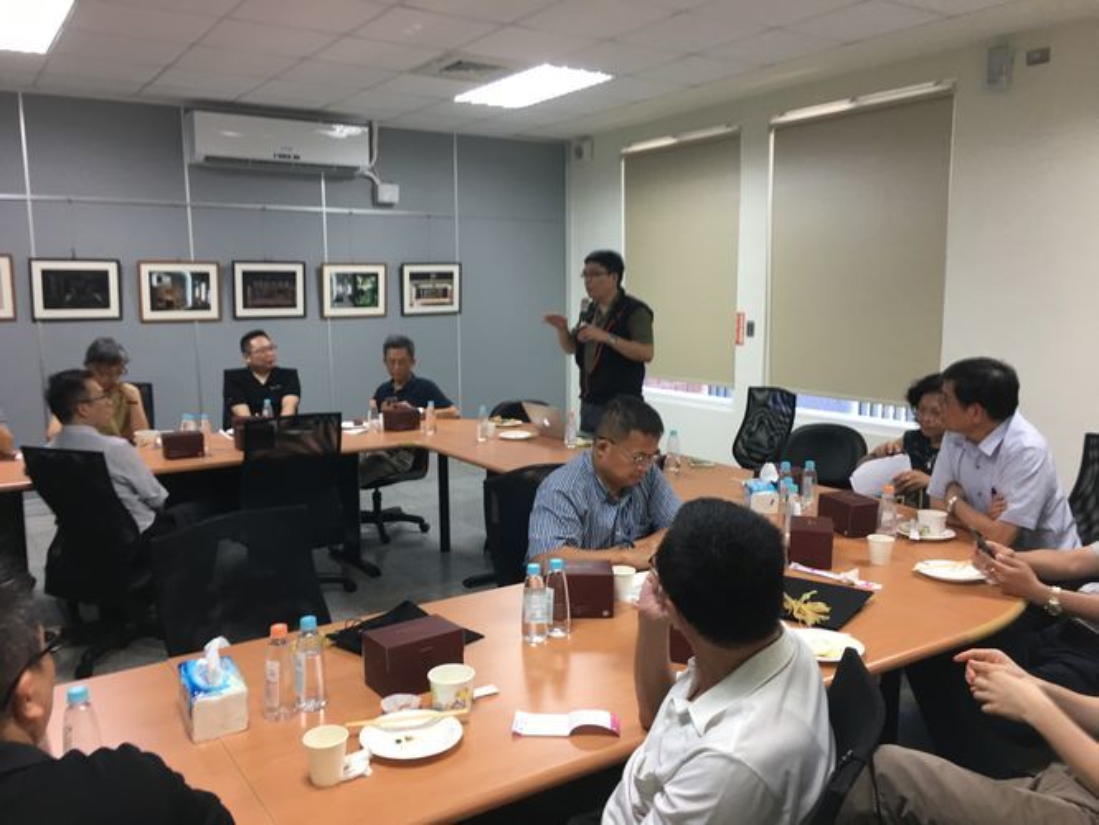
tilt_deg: -5.5
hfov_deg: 61.6
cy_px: 412
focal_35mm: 29
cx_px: 550
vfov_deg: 48.3
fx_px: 921
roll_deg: +1.0
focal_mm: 4.15
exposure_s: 1/15
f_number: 2.2
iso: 32
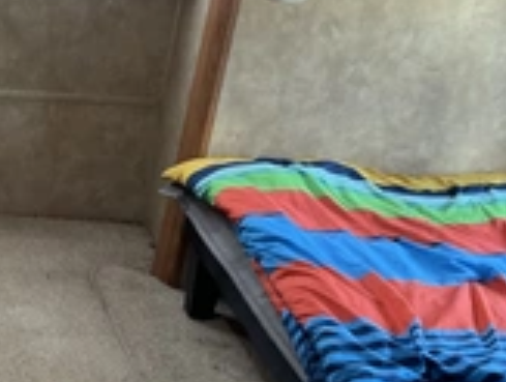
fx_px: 1040
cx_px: -53
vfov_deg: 20.8
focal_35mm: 71
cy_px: 224
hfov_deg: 25.3
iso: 160
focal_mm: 3
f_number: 1.8
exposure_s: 1/60
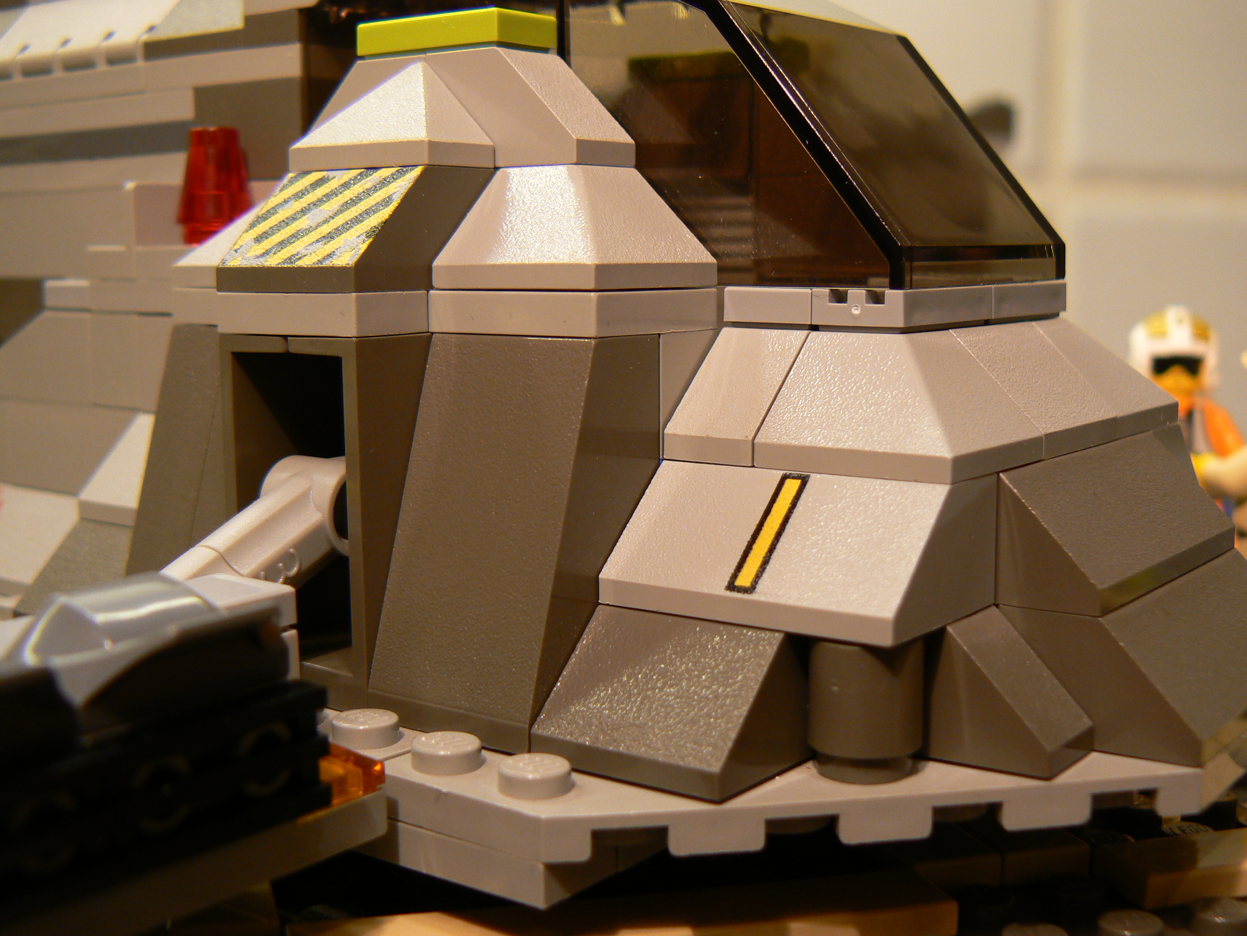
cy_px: 468
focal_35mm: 47
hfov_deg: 40.4
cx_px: 624
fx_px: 1693
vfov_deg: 30.9
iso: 100
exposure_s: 1/25
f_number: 2.8
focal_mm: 7.8
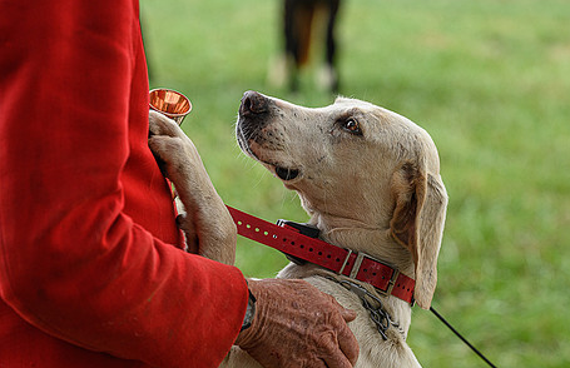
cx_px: 319
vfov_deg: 10.9
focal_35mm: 123
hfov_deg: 16.8
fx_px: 1929
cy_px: 169
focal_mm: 83
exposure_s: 1/320
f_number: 3.5
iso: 400
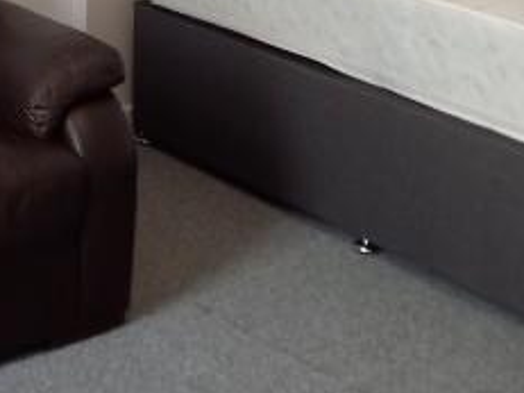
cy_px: -352
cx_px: 161
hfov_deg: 17.7
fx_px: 1679
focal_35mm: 111
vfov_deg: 12.1
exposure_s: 1/49
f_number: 2
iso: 200
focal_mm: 4.6
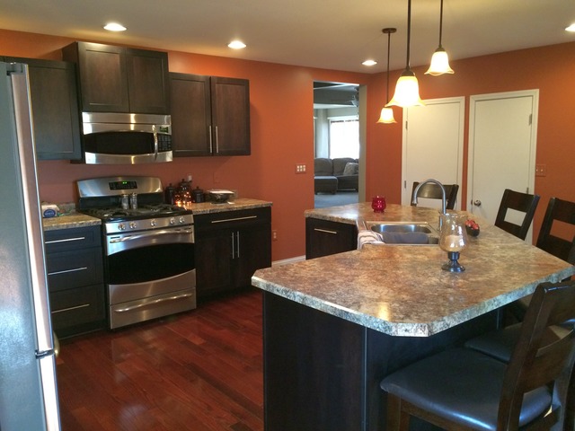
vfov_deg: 48.2
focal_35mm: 29
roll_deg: +0.4
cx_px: 288
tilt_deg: -7.9
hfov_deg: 61.7
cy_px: 216
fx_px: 482
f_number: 2.2
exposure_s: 1/30
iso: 320
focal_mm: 4.15
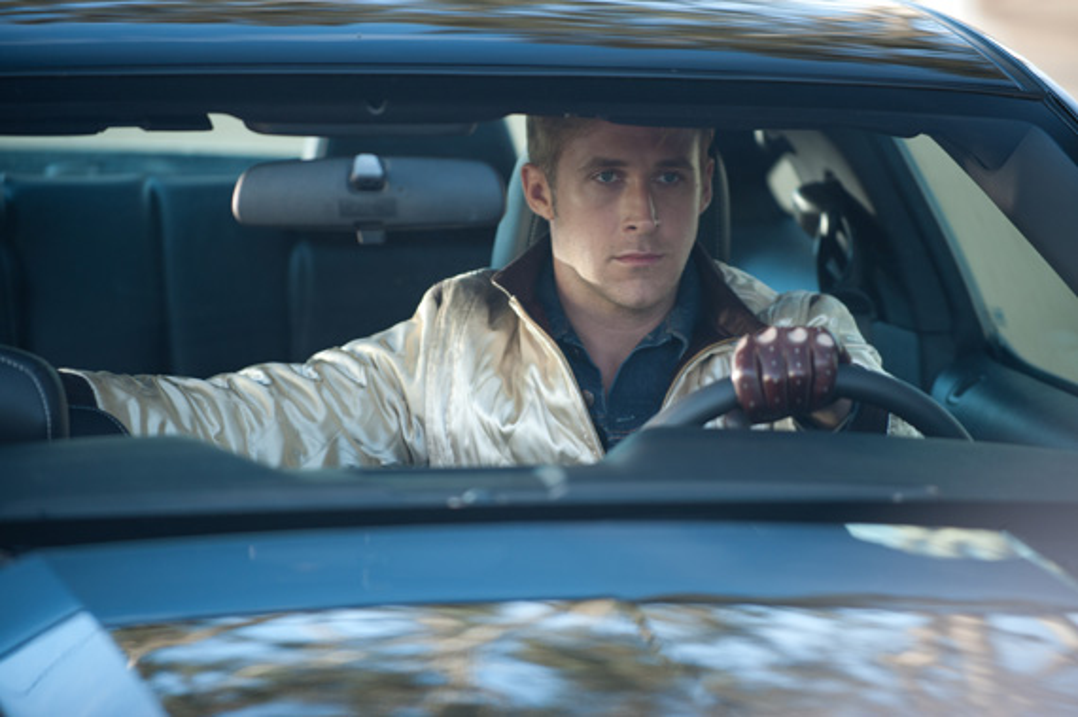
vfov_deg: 6.9
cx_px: 539
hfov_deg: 10.3
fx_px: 5984
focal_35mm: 200
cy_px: 358
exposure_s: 1/200
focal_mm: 200
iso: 400
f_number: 2.8
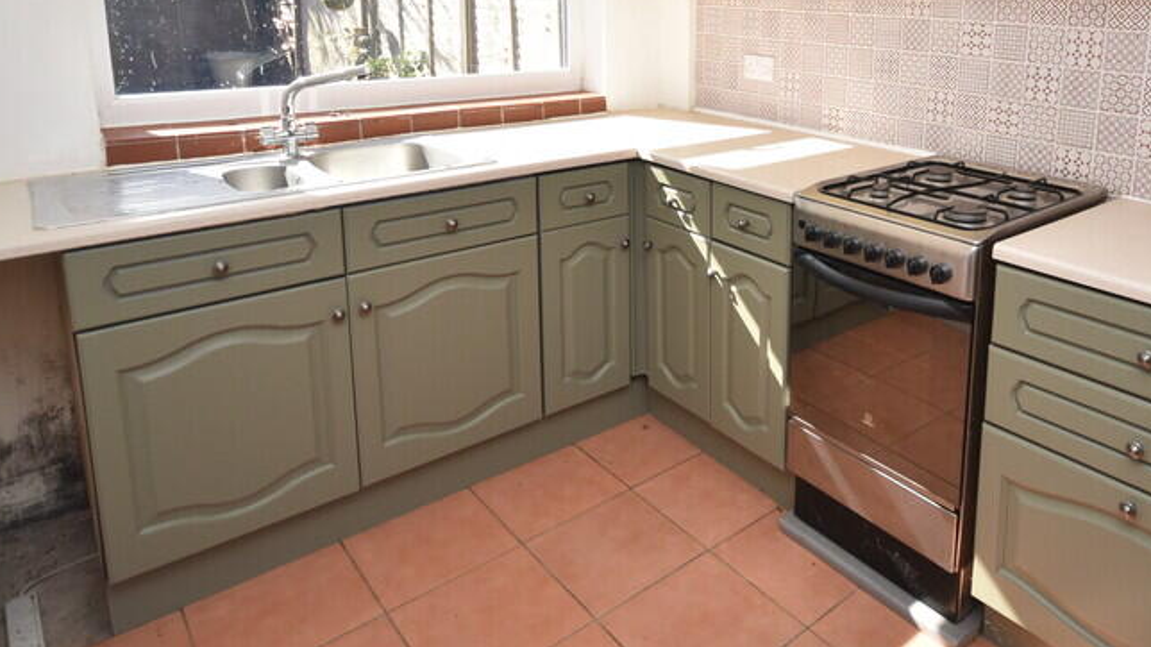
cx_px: 744
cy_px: 115
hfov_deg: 72.4
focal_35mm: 25
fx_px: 763
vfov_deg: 43.5
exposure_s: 1/200
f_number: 5
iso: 140
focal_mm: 10
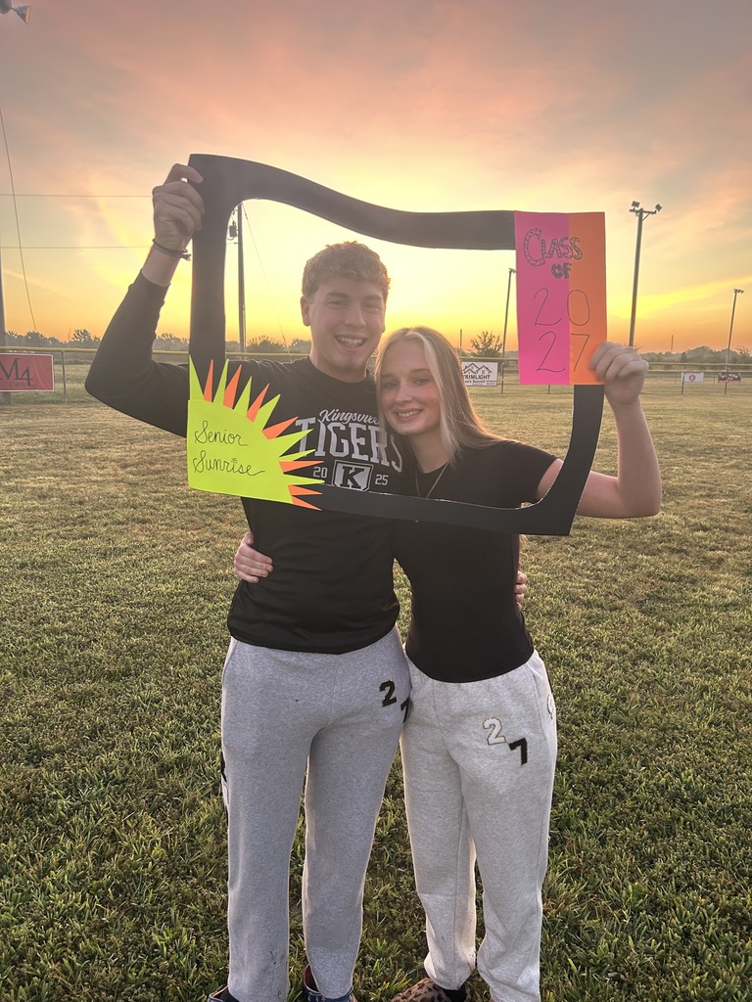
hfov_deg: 53.1
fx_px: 753
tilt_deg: -10.8
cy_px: 501
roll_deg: +0.4
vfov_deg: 67.3
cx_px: 376
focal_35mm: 26
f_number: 1.5
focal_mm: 5.7
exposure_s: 1/69
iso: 125
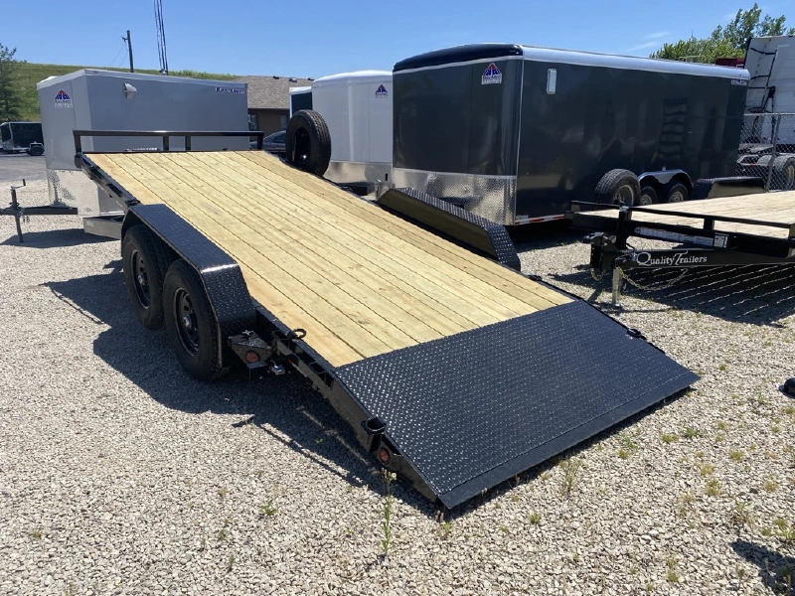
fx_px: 597
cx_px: 398
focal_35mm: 26
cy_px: 298
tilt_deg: -14.3
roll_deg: +0.6
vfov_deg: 53.1
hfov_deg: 67.3
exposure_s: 1/3984
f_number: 1.8
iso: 32
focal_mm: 4.25
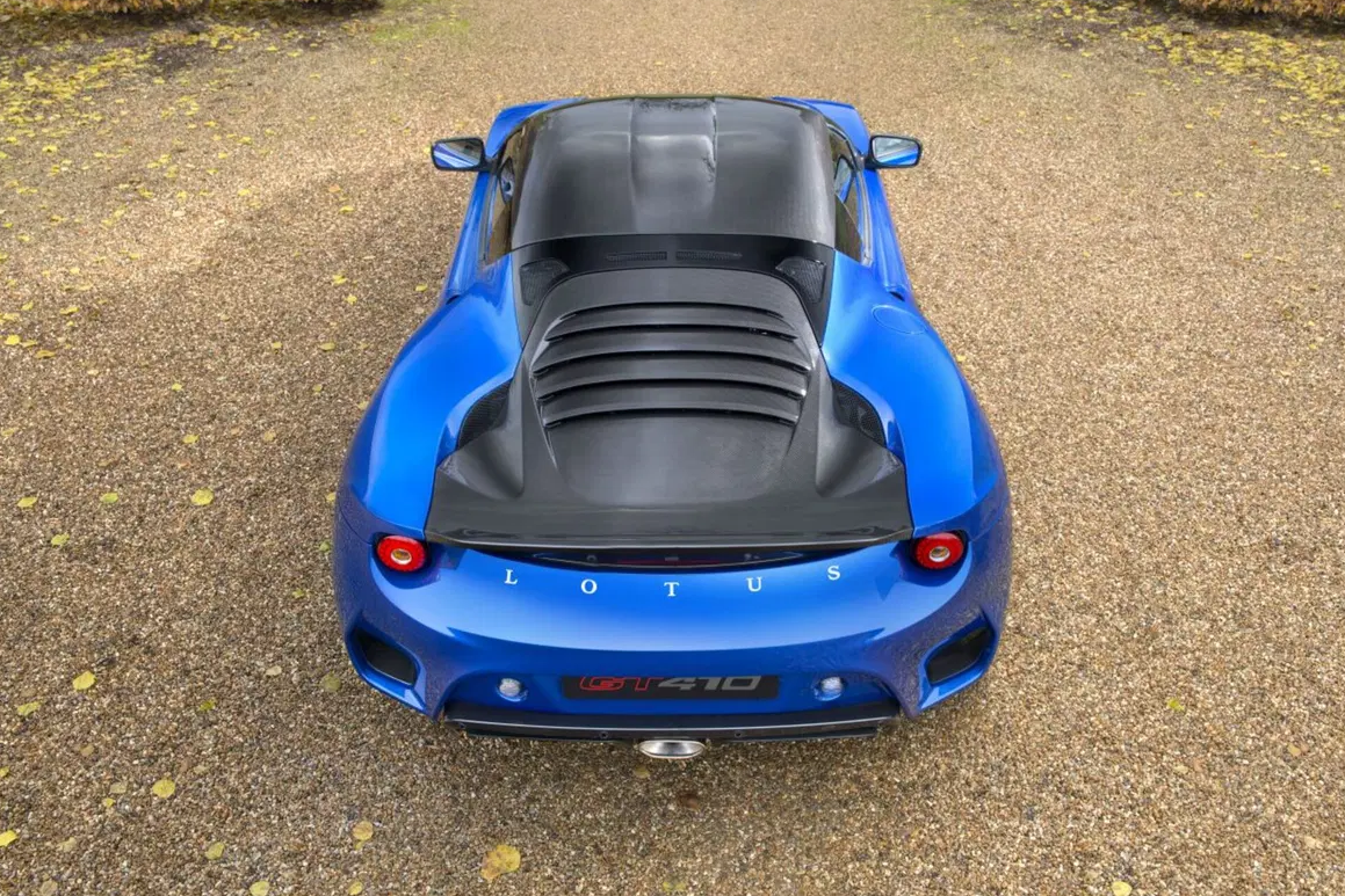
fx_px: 1121
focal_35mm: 30
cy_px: 437
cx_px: 691
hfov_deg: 61.9
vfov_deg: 43.6
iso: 400
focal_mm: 29
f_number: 7.1
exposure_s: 1/15
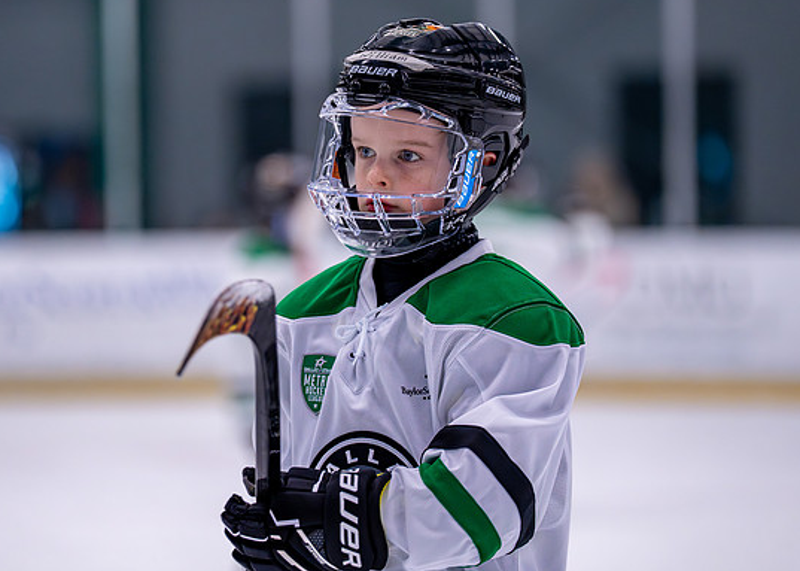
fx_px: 4655
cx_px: 368
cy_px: 224
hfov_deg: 9.8
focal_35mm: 205
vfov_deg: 7.0
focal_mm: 159
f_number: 2.8
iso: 2500
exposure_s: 1/1250
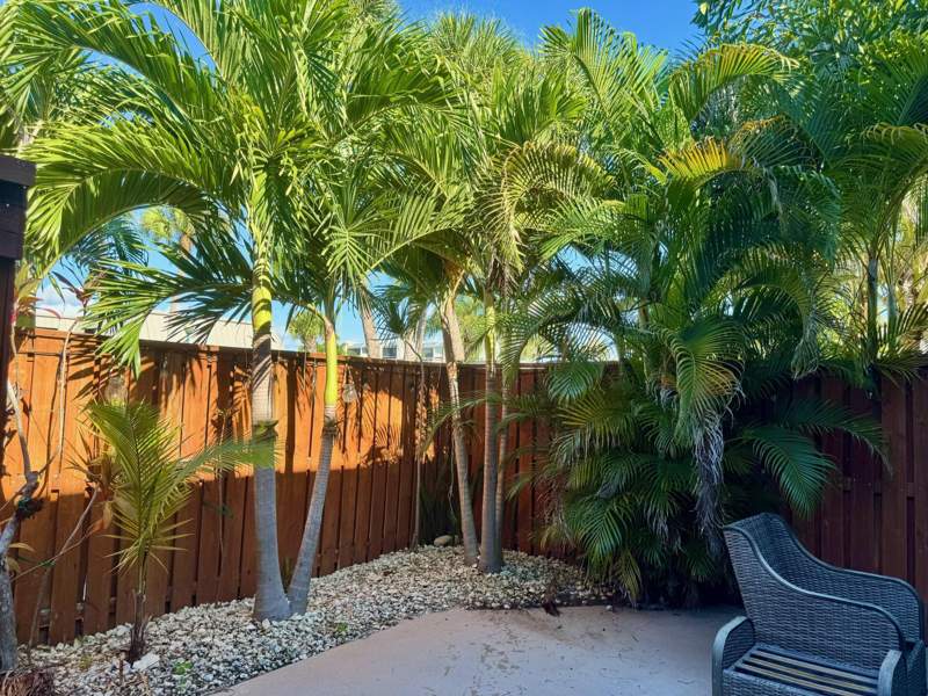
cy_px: 348
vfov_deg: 56.8
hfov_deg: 71.6
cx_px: 464
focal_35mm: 24
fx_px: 643
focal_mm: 6.76
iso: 80
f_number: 1.78
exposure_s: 1/658
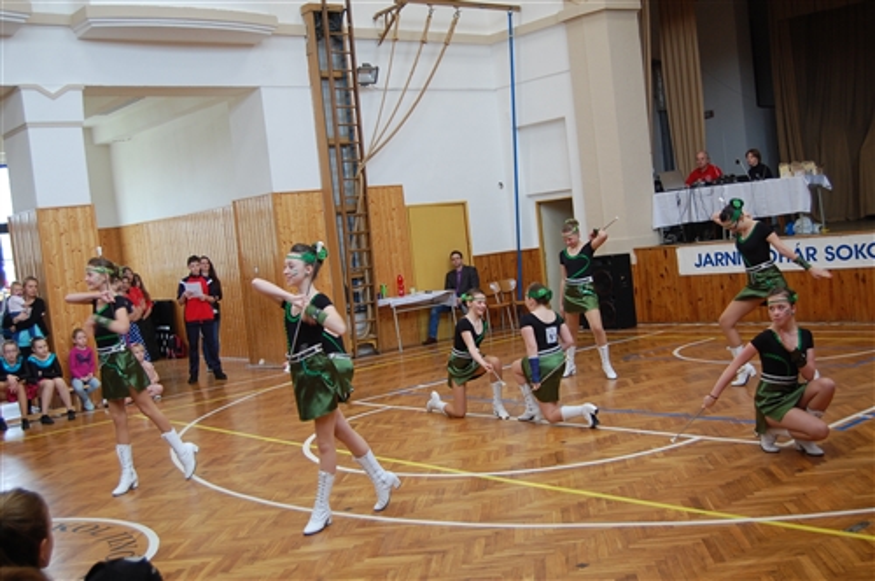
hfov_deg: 49.6
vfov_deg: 34.1
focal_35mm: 39
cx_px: 438
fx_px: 947
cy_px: 290
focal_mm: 26
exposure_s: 1/50
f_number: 4.2
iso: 400
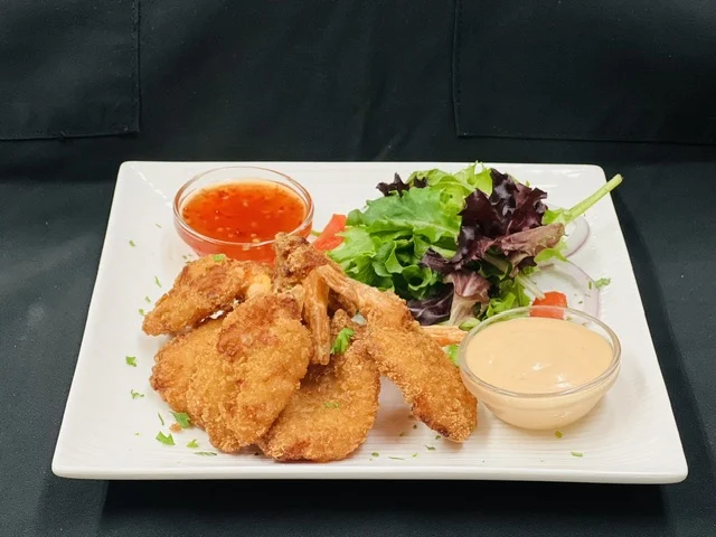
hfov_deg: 25.3
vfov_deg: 19.1
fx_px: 1593
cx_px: 358
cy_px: 268
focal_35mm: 77
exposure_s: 1/40
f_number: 2.8
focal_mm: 9
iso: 250
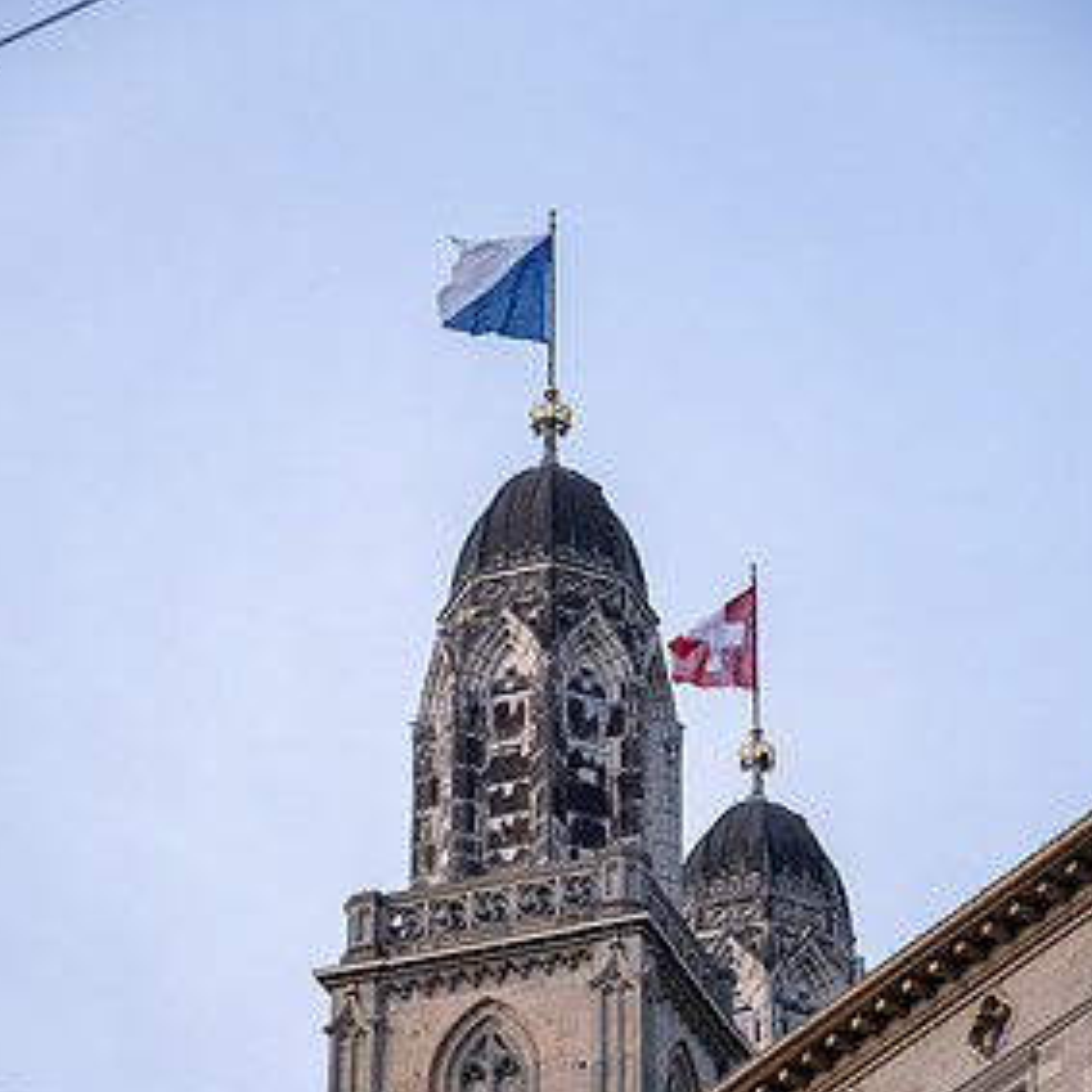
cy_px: 764
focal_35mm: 112
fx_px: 3997
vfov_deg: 15.5
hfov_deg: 15.6
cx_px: 548
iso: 200
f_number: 2.8
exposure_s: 1/125
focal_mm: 55
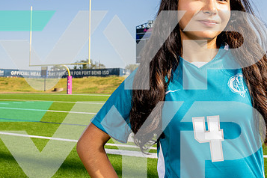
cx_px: 168
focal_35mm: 39
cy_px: 50
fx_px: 289
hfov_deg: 49.0
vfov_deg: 33.7
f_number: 7.1
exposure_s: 1/125
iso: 50
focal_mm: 24
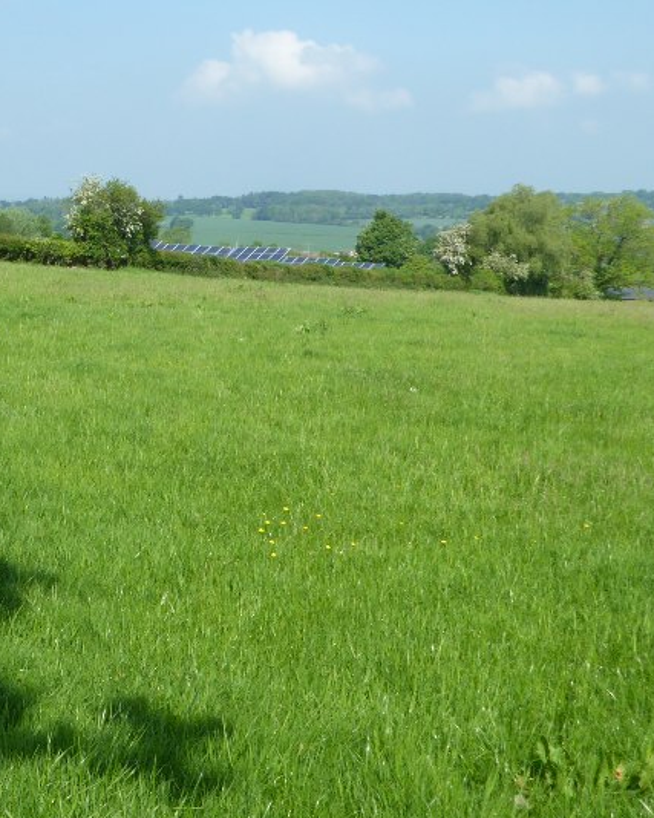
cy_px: 441
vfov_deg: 32.5
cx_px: -15
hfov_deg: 24.9
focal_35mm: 58
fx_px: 1404
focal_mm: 5.4
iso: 100
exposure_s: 1/160
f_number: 7.1
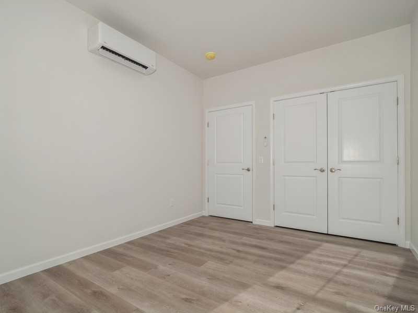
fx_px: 217
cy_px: 156
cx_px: 209
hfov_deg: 87.8
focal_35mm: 18
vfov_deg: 71.6
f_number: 9
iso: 200
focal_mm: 9
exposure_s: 1/250
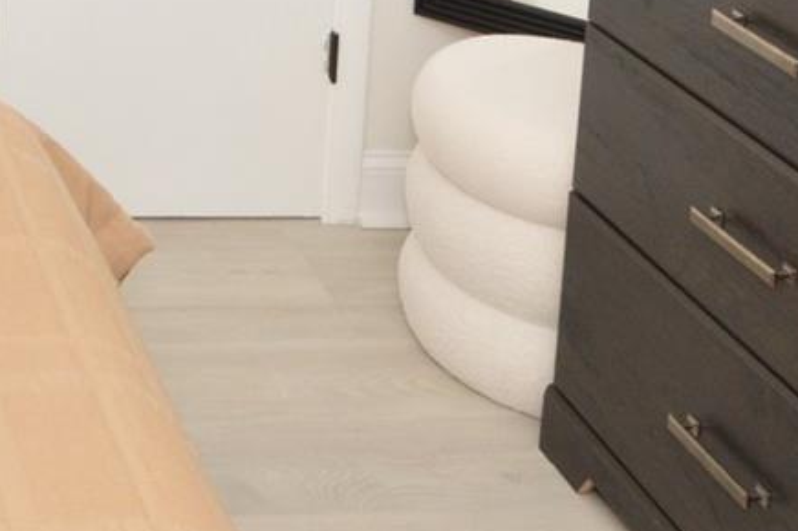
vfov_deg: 17.0
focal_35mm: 66
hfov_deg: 25.4
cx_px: -297
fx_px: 1462
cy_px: -417
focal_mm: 12
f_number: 9
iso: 800
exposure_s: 1/80
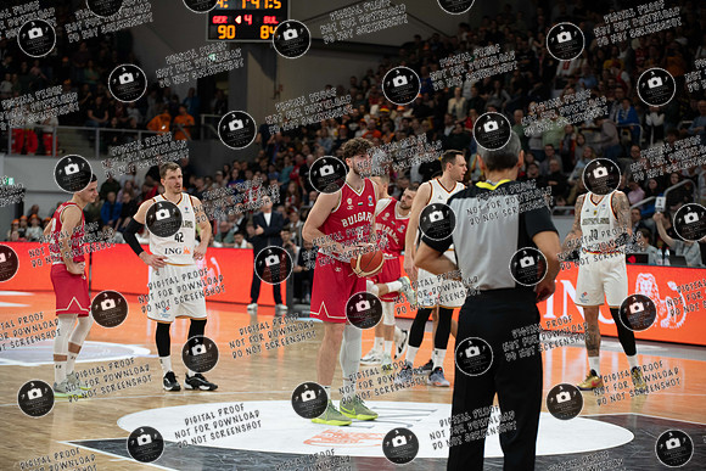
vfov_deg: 14.4
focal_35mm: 95
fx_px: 1863
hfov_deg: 21.5
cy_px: 236
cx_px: 353
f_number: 3.2
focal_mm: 95
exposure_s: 1/1000
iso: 1250
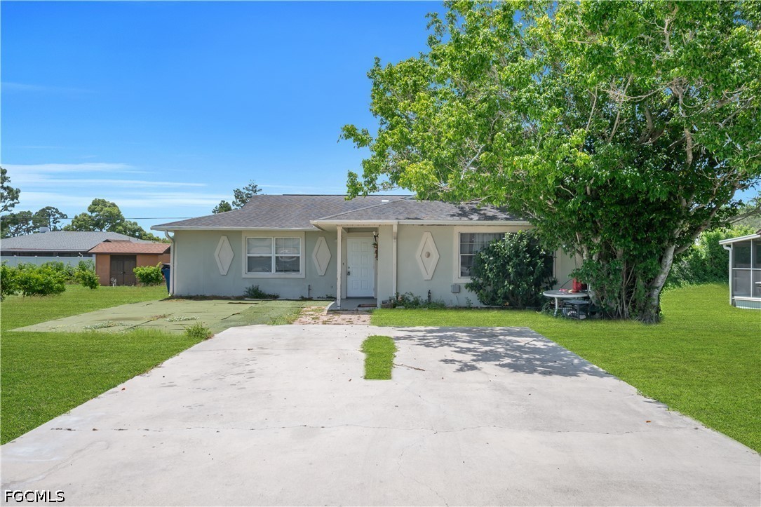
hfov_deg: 61.9
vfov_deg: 43.6
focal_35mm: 30
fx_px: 634
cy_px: 254
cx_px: 380
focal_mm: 20
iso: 100
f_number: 8
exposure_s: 1/320
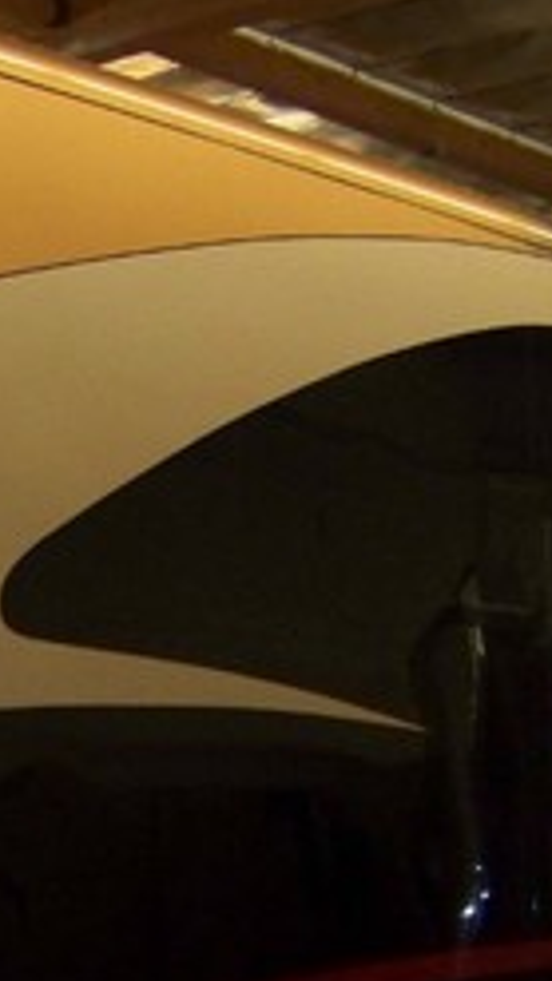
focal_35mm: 111
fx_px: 2887
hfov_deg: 10.8
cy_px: 967
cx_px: -28
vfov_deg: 18.8
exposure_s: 1/30
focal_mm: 5.85
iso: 200
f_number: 2.8
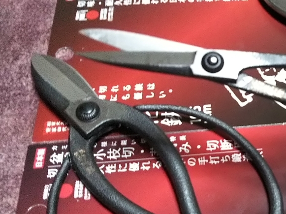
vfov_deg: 23.6
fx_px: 512
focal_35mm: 62
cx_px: 294
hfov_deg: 29.0
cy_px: 122
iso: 320
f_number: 2.2
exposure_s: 1/30
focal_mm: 4
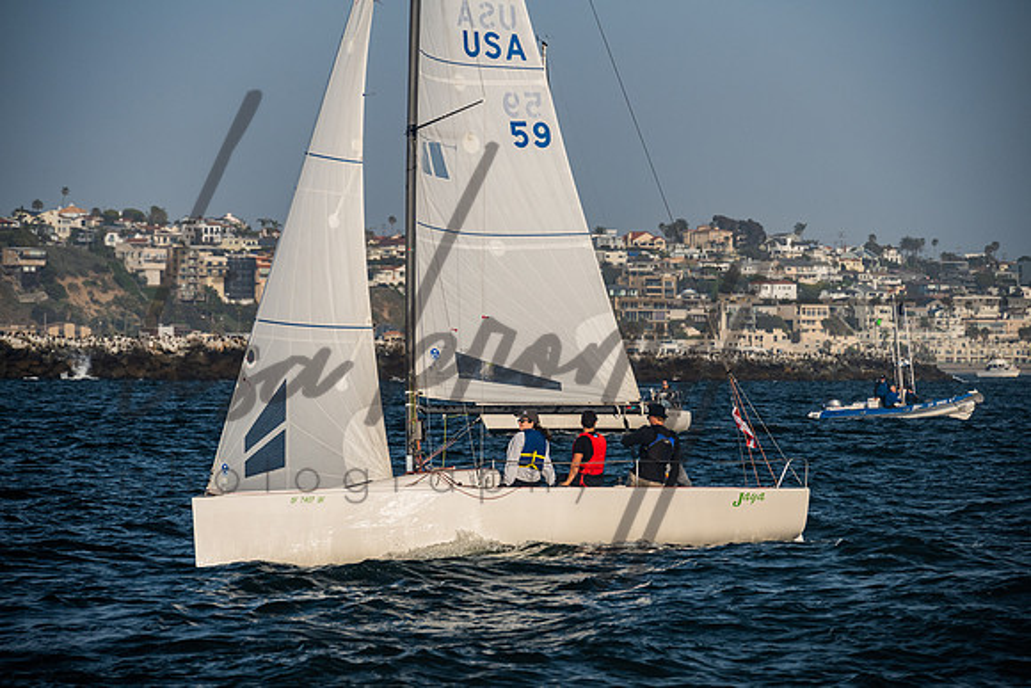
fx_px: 5729
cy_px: 344
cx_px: 516
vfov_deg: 6.9
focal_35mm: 200
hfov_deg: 10.3
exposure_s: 1/1000
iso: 400
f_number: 8
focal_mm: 200
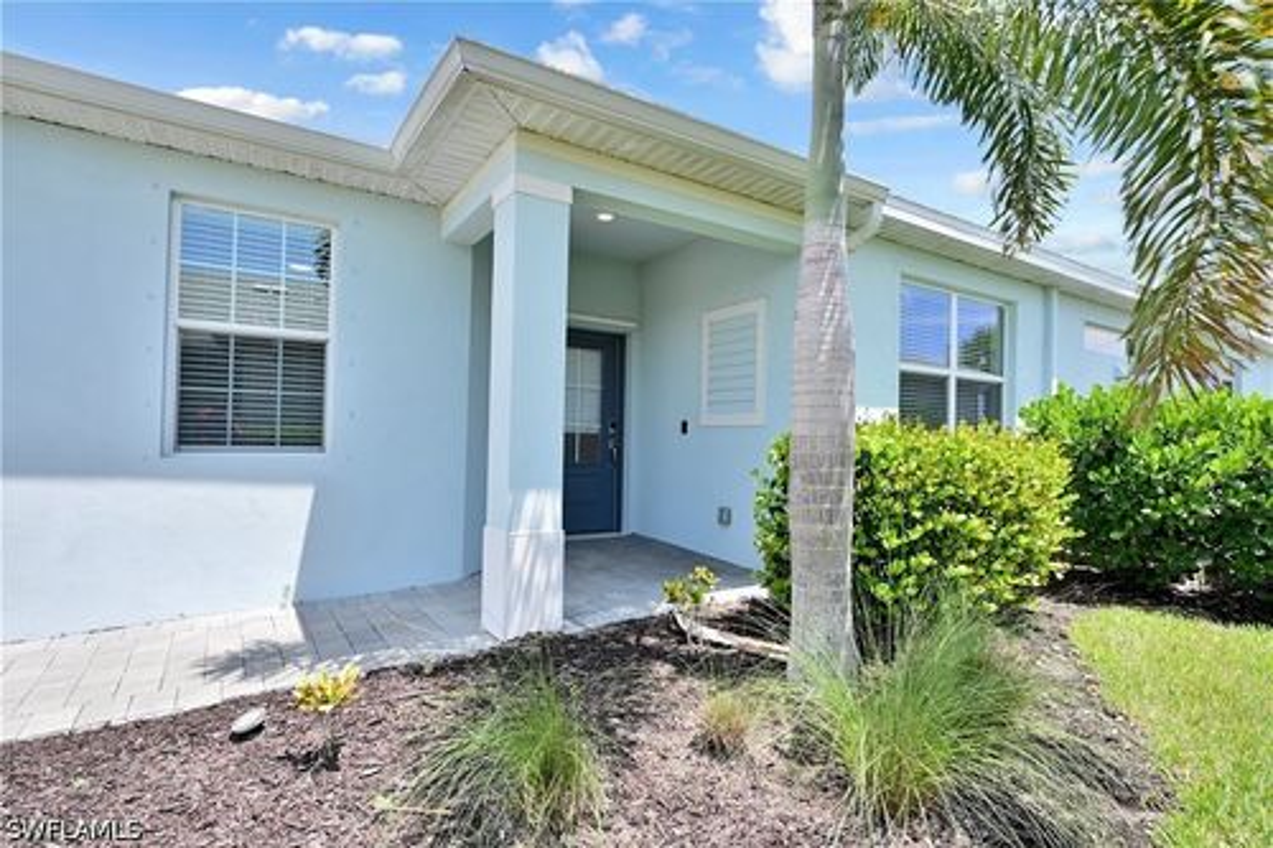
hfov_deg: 90.0
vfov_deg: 67.3
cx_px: 636
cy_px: 424
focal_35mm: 18
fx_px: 636
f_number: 5.6
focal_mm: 12
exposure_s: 1/160
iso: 100
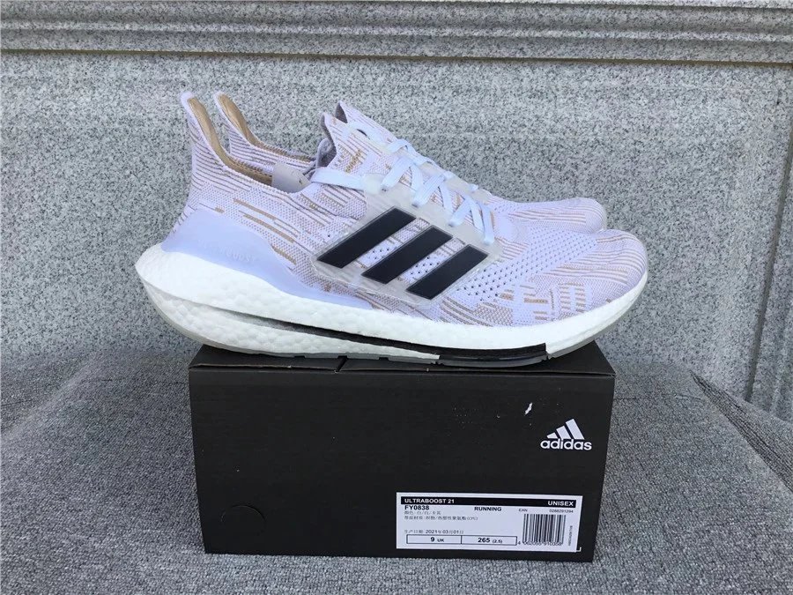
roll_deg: -0.7
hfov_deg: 58.4
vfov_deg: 45.4
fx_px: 710
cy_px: 298
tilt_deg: -17.5
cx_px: 396
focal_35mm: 31
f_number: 2.4
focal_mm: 3.3
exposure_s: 1/491
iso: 25
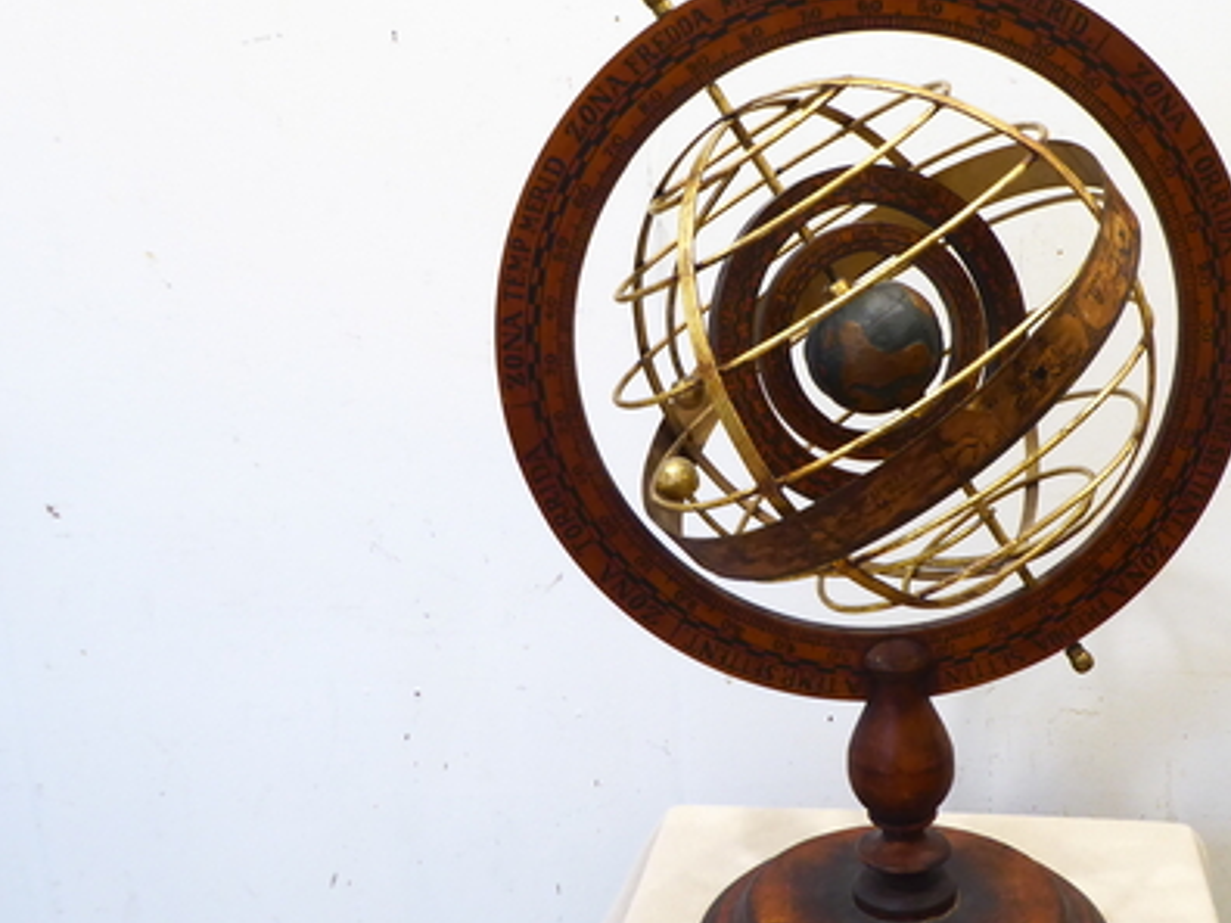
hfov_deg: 40.0
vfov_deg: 30.9
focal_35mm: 47
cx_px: 814
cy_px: 494
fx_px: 1671
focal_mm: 5.4
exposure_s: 1/13
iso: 400
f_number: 3.5
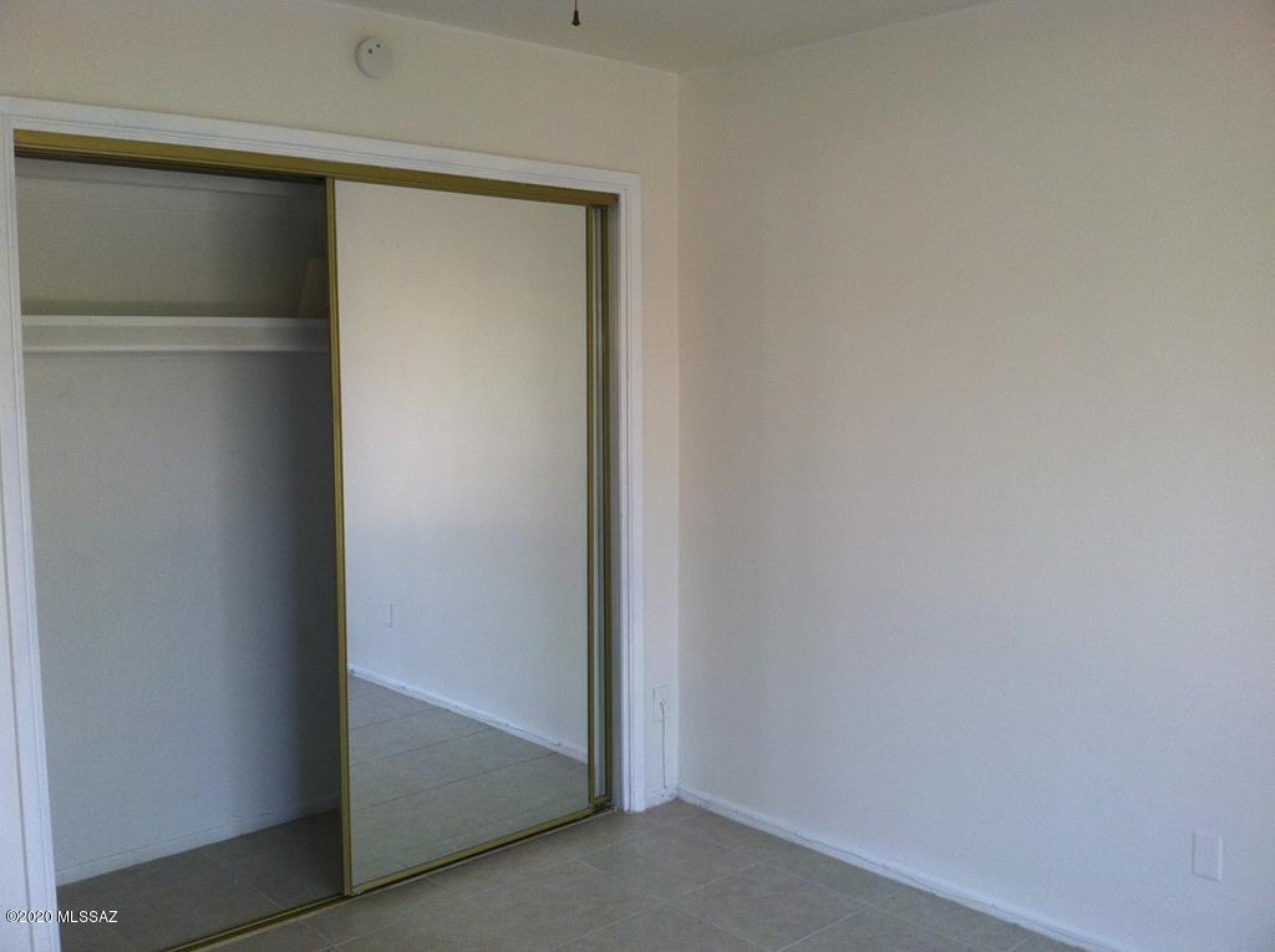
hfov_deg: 52.7
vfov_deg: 40.6
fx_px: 1287
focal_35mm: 35
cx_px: 638
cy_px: 476
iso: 80
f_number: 2.8
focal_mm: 3.85
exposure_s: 1/21
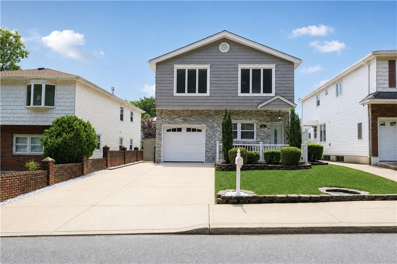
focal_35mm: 27
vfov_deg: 47.9
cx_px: 198
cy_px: 132
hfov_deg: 67.4
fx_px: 298
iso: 640
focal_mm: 18
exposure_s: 1/200
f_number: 10
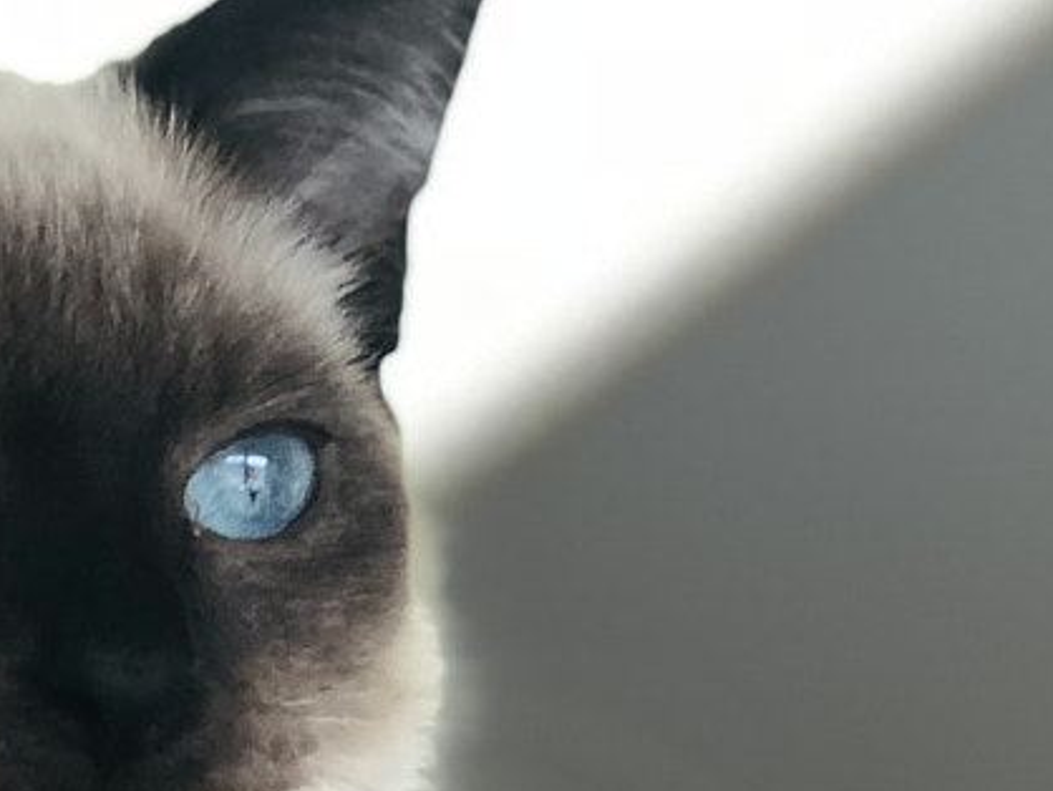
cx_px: 98
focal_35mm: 218
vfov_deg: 6.8
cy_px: 904
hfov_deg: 9.0
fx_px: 6635
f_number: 2.8
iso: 64
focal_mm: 6.6
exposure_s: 1/60
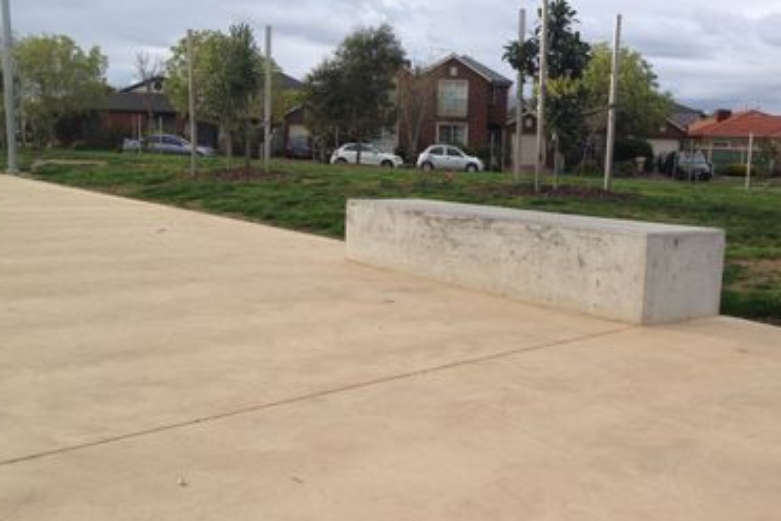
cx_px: 479
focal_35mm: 47
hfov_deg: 41.7
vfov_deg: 28.6
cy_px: 307
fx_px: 1020
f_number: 2.4
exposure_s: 1/349
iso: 50
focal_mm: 4.28
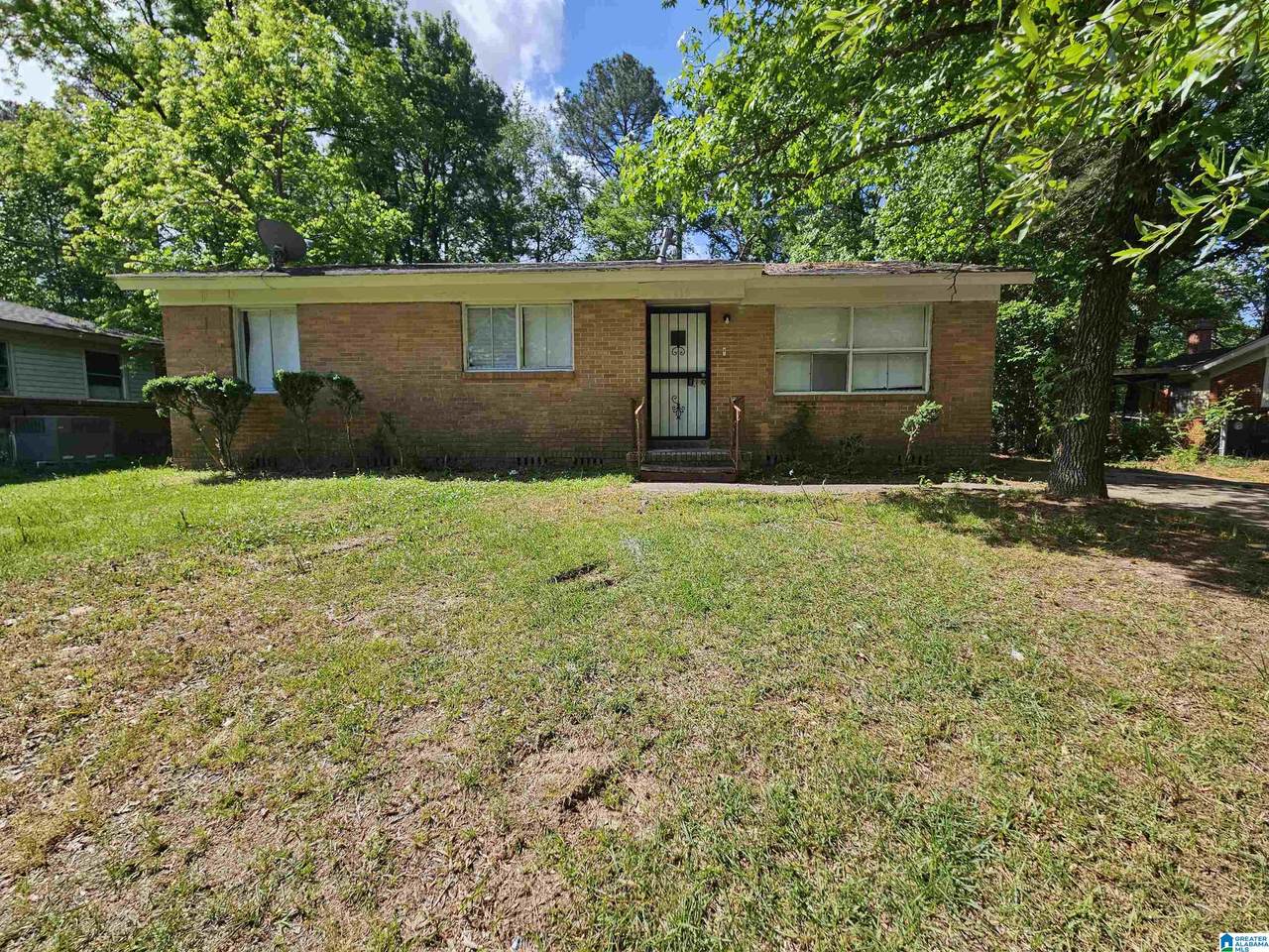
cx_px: 634
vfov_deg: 89.9
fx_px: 477
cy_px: 476
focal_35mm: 13
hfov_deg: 106.2
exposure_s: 1/1509
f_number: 2.2
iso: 50
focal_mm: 2.2
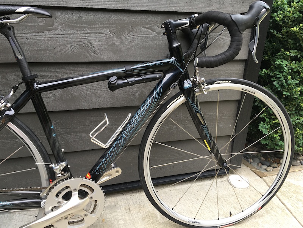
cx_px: 152
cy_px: 114
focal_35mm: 29
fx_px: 254
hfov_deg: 61.7
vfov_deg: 48.2
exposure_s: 1/120
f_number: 2.2
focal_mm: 4.15
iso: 25
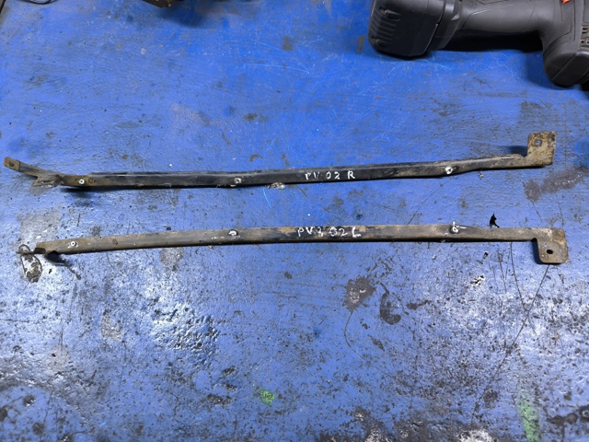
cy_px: 221
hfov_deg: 71.6
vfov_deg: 56.8
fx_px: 408
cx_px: 294
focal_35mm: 24
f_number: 1.9
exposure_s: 1/50
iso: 400
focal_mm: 6.92
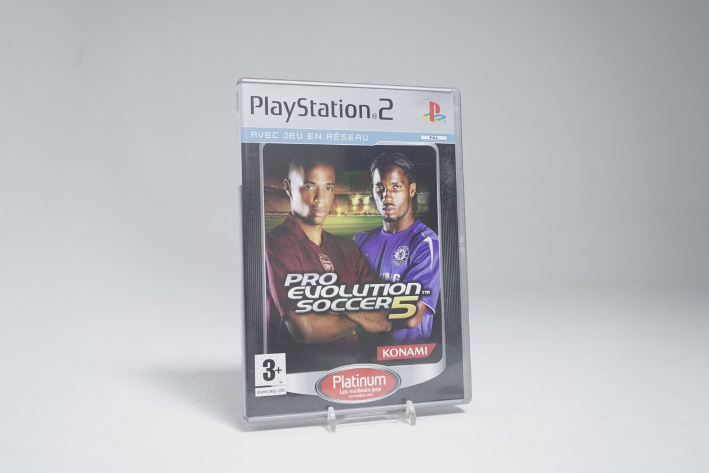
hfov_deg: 55.8
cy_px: 236
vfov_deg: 38.9
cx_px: 354
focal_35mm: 34
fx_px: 670
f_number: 5.6
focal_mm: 34
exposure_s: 1/20
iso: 640
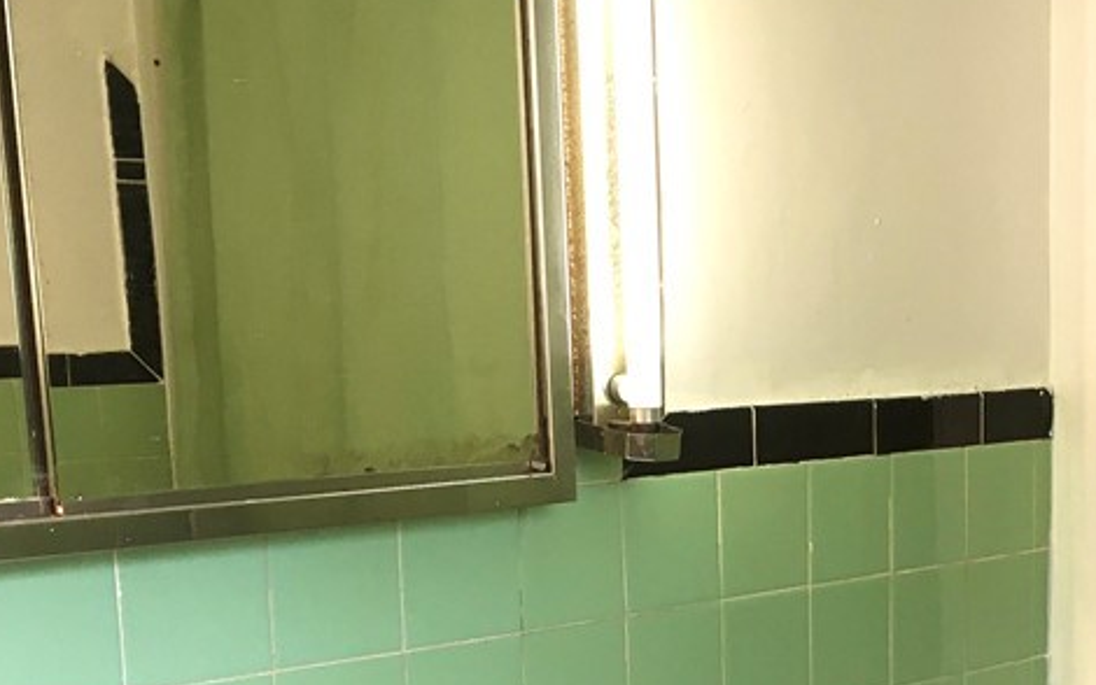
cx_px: 828
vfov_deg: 18.7
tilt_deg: -12.3
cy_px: 750
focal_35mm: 67
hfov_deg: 30.1
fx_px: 2002
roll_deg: -0.1
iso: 64
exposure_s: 1/33
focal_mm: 4.15
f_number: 2.2
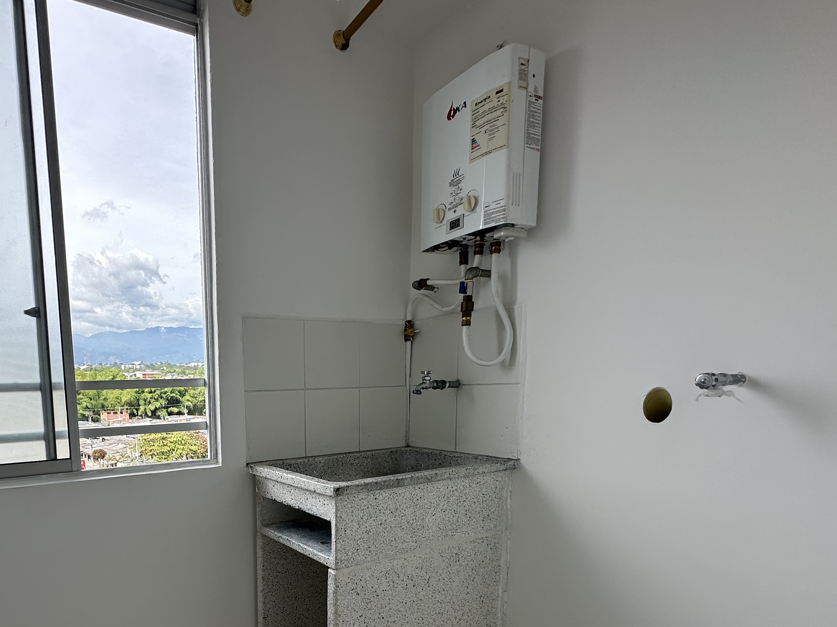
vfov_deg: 60.7
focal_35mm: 21
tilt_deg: -5.9
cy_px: 453
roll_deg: +1.2
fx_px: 508
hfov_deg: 75.1
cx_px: 245
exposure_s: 1/578
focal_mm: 2.22
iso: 40
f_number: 2.2
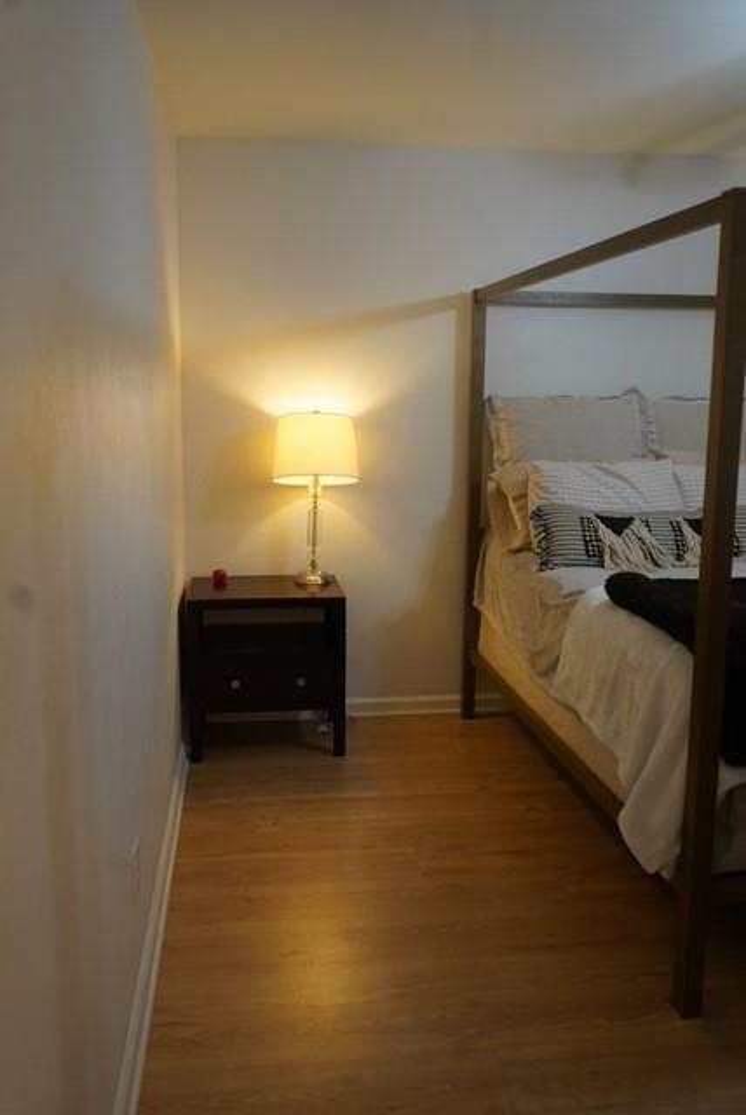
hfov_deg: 43.7
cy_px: 558
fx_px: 930
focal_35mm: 30
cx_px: 373
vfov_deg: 61.9
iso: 1600
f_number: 3.5
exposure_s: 1/160
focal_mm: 30
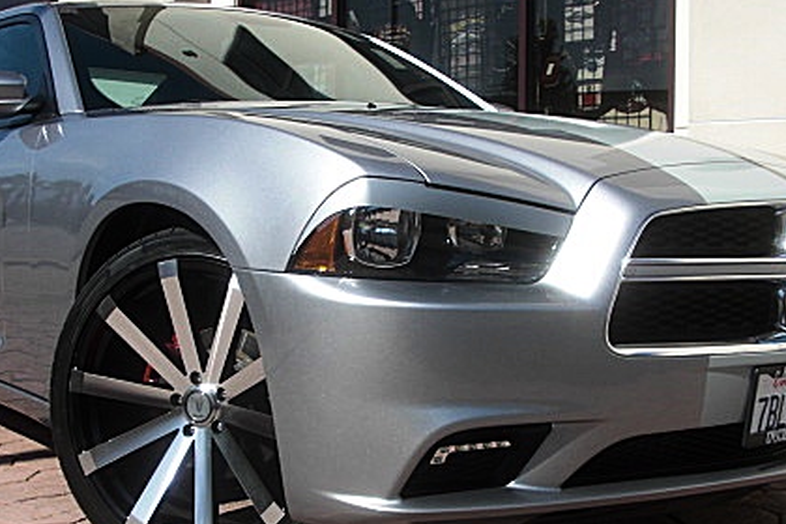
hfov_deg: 35.0
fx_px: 1244
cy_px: 337
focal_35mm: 57
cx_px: 352
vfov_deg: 23.7
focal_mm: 6.3
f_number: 7.9
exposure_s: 1/125
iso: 50
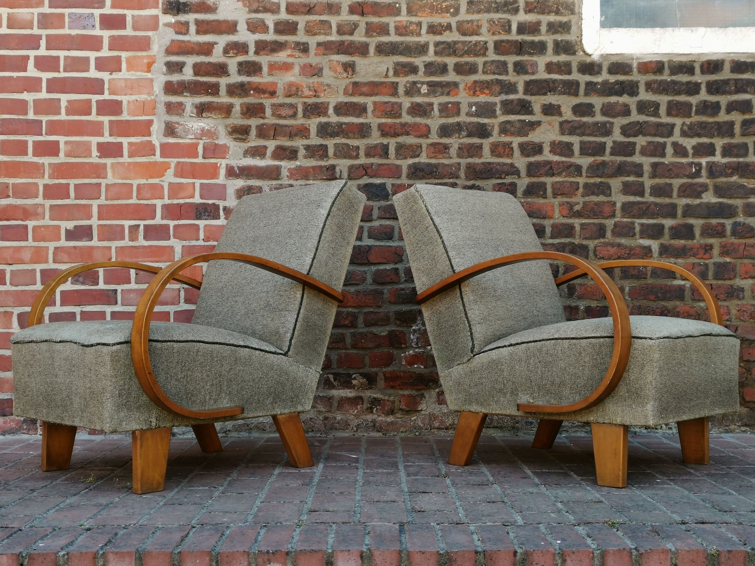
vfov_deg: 30.9
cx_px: 378
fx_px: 1025
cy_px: 283
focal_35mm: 47
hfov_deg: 40.4
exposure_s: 1/176
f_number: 1.8
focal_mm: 5.58
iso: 50
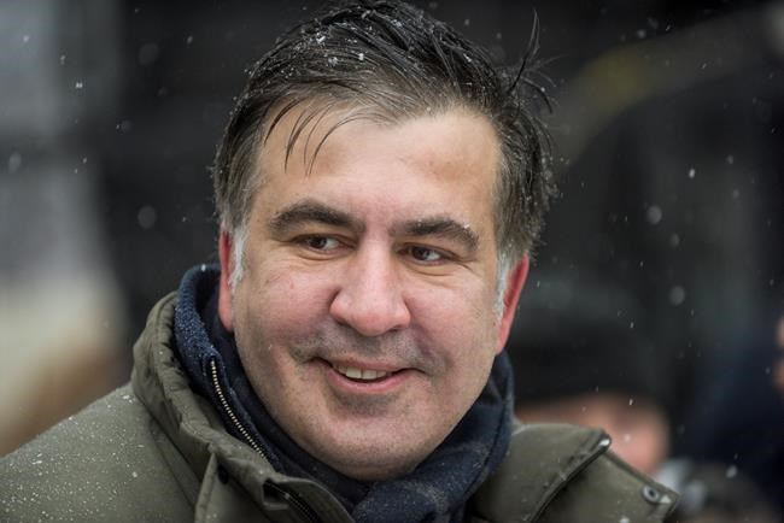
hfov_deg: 10.3
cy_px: 262
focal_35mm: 200
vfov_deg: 6.9
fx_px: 4357
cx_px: 392
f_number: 3.2
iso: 800
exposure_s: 1/640
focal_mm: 200
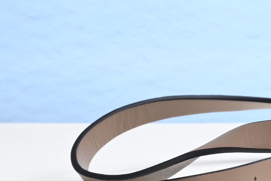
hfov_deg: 10.0
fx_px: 1401
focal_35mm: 186
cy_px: -106
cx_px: 594
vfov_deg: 7.2
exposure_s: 1/2
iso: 100
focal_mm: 41
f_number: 16
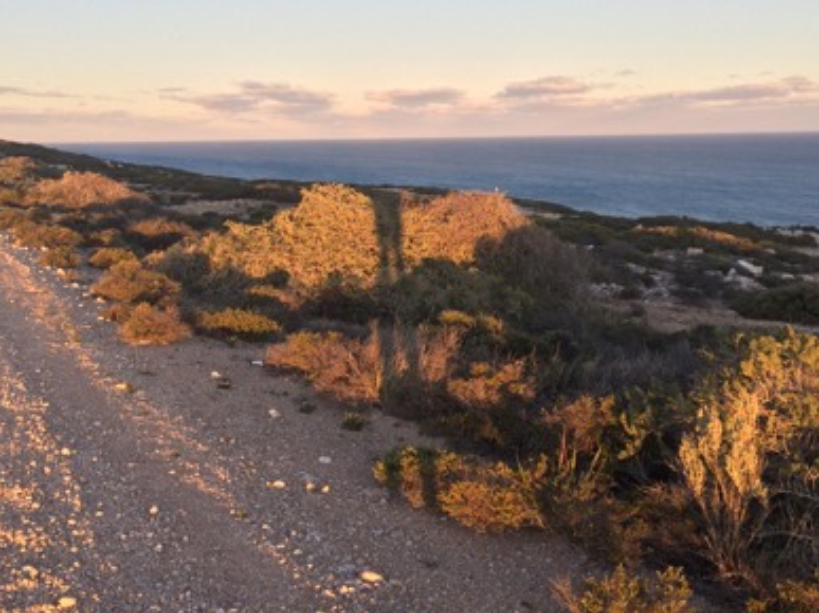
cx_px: 411
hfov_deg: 47.9
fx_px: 922
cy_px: 230
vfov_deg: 36.6
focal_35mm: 39
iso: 32
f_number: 2.2
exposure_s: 1/334
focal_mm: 4.15
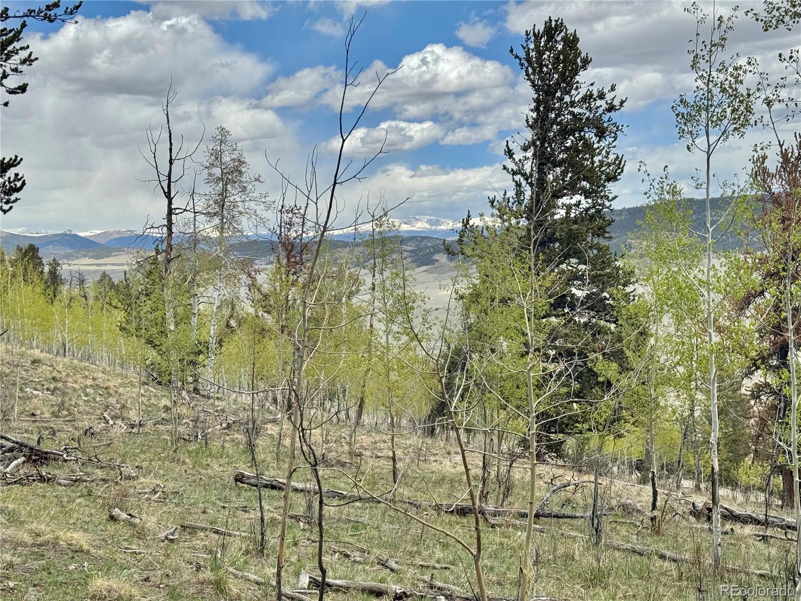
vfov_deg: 30.3
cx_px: 400
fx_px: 1111
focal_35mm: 48
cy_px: 300
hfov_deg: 39.7
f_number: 1.78
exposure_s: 1/5848
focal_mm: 6.76
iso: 64
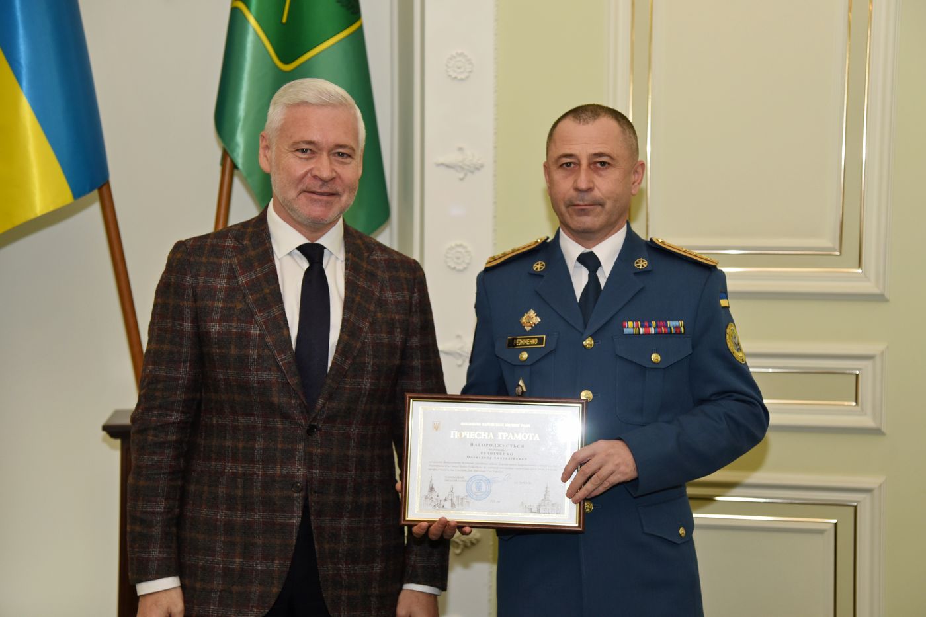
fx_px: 1672
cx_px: 463
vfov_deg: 20.9
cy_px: 308
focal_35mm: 65
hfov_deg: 31.0
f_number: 4
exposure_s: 1/200
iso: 800
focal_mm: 65
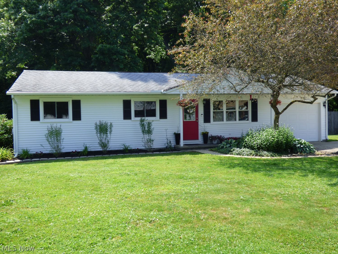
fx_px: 322
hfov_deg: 55.4
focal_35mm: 33
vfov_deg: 42.9
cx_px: 169
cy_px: 127
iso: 100
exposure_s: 1/400
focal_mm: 5.78
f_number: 3.4
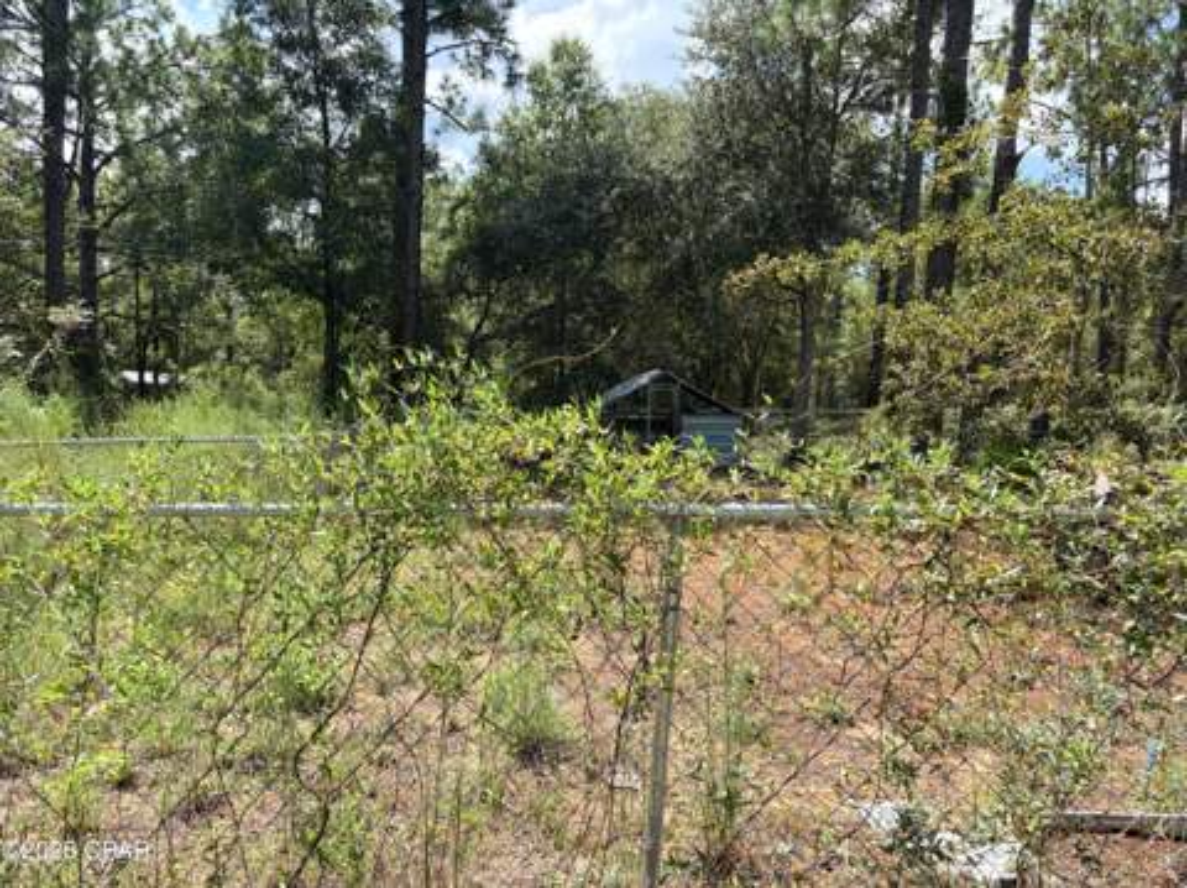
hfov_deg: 67.4
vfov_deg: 53.0
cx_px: 594
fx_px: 891
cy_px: 444
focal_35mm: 26
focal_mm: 5.96
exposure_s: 1/1587
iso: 50
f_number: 1.6
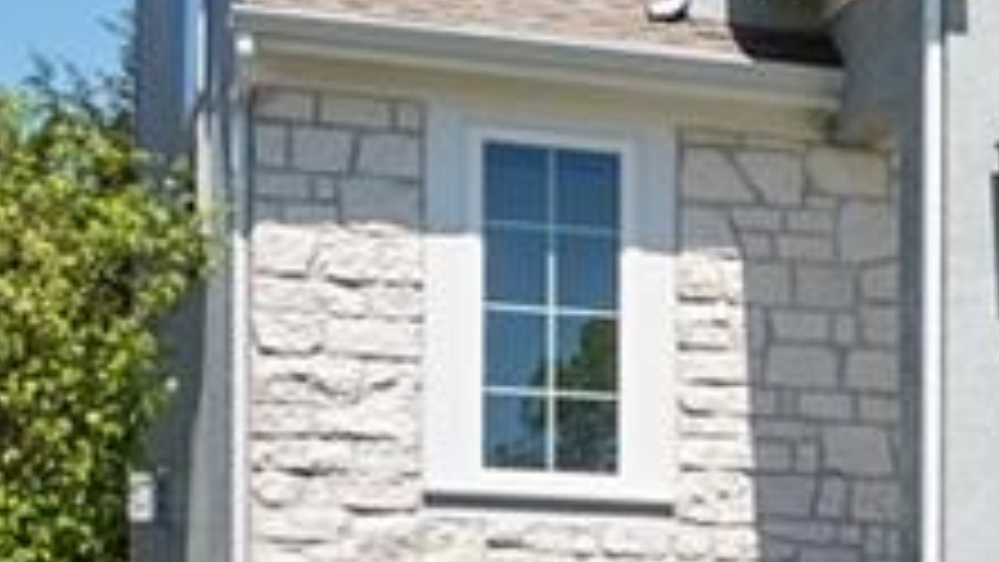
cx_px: 2066
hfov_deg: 14.8
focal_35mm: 116
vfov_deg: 10.5
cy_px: 243
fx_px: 3074
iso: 400
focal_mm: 12
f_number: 8
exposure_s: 1/500
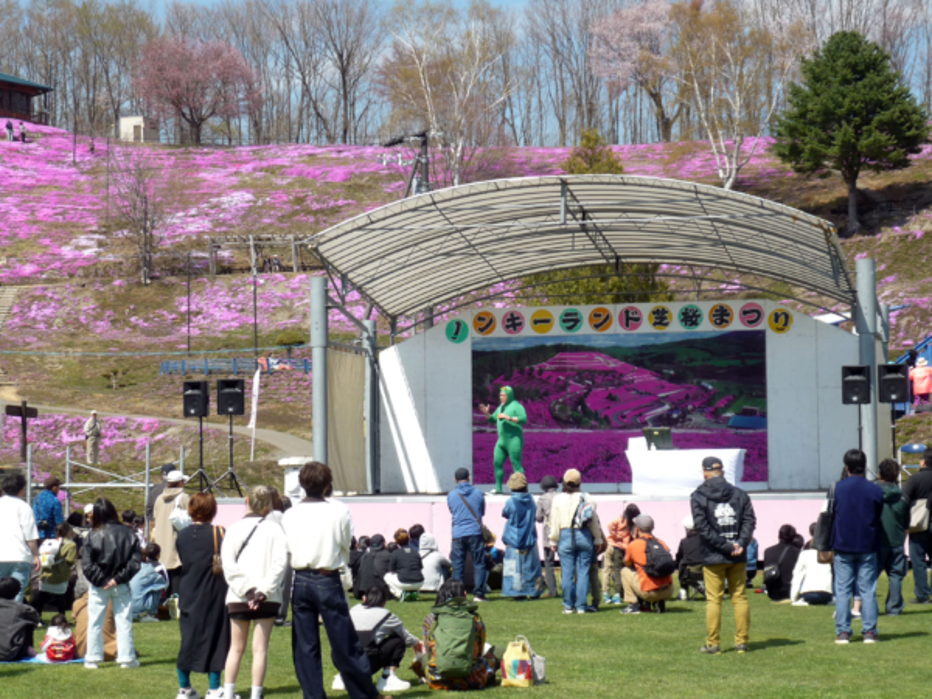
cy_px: 350
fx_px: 2208
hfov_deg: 23.8
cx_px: 466
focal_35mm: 82
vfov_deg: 18.0
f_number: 4.4
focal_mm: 13.6
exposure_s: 1/400
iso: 100
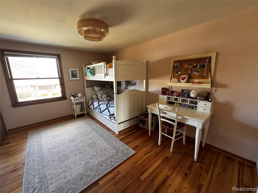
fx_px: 104
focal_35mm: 14
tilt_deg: -12.8
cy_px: 96
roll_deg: +1.1
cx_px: 129
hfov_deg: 102.1
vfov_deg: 85.7
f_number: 2.2
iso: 320
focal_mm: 2.22
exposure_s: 1/99
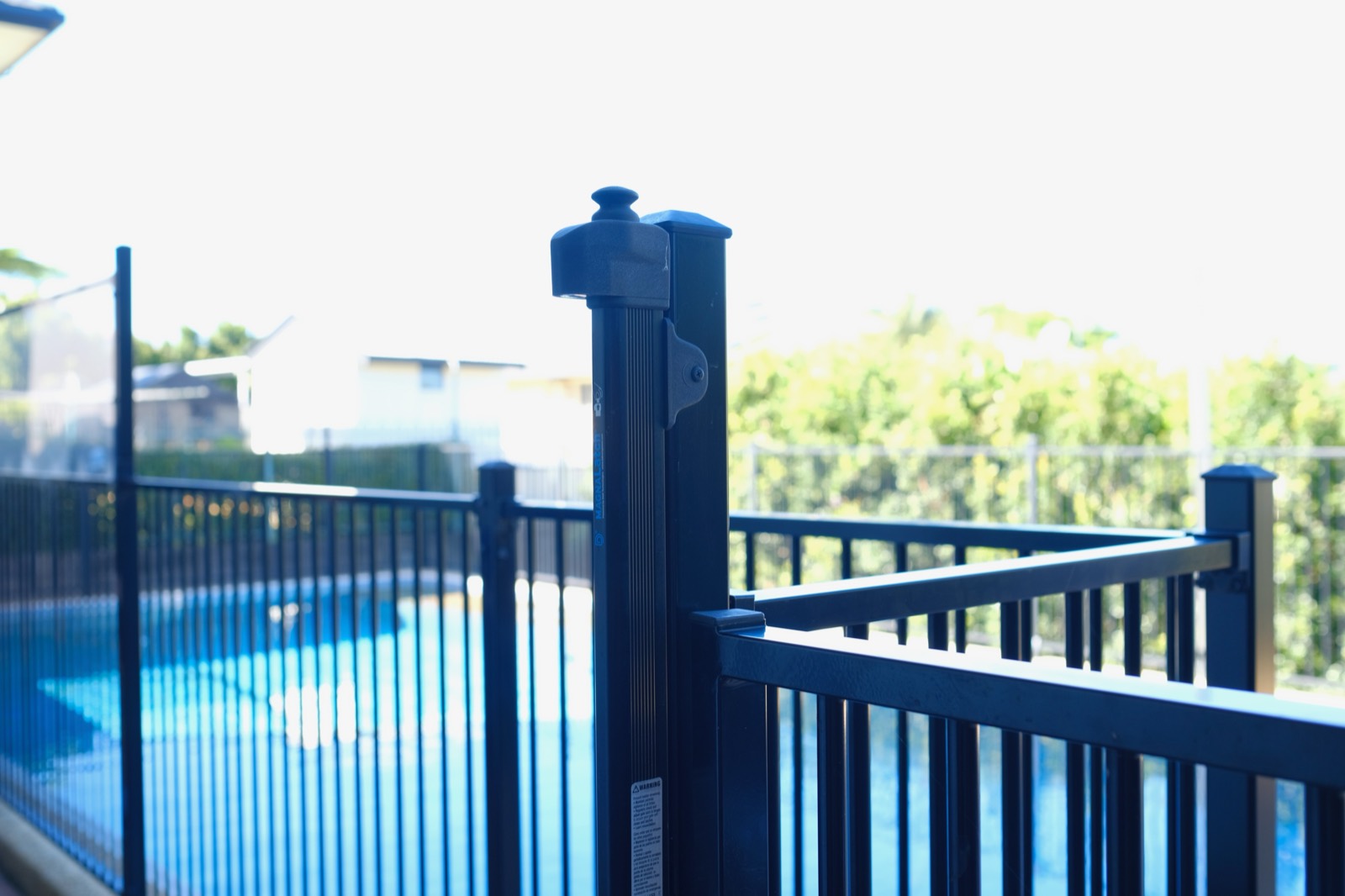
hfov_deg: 54.4
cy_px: 448
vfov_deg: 37.8
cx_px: 672
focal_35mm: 35
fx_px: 1307
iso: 200
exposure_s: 1/100
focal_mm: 23
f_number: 3.6
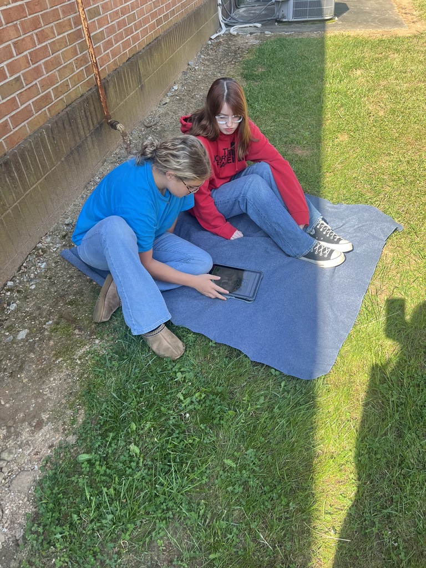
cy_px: 284
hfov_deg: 53.1
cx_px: 213
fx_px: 427
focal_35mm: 26
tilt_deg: -41.6
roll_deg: +7.0
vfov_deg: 67.3
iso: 50
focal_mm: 5.7
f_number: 1.5
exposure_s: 1/513
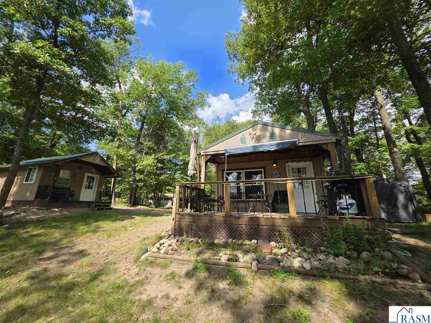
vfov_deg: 89.9
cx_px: 216
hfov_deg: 106.2
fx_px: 162
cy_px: 162
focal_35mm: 13
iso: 40
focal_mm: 2.2
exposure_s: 1/909
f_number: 1.9
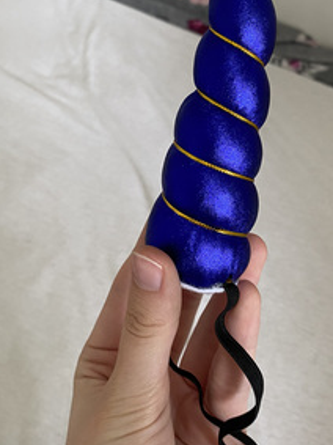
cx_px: 175
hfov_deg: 31.5
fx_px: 590
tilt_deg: -46.0
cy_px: 149
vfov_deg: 40.8
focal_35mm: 46
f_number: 1.8
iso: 125
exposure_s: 1/93
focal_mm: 4.25
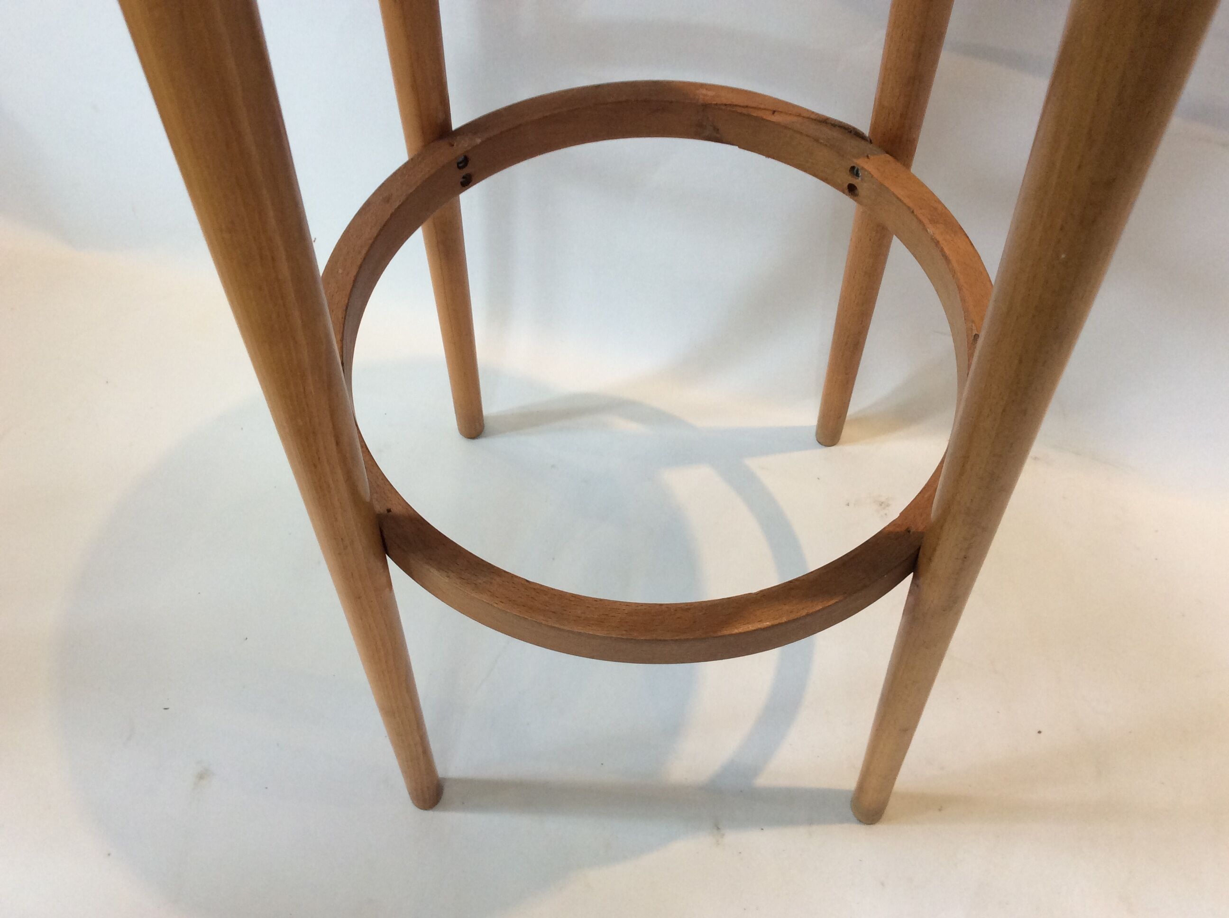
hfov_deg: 56.9
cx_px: 614
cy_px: 459
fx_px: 1134
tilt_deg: -59.2
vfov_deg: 44.1
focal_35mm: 32
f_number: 2.4
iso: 64
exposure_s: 1/25
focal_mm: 3.3
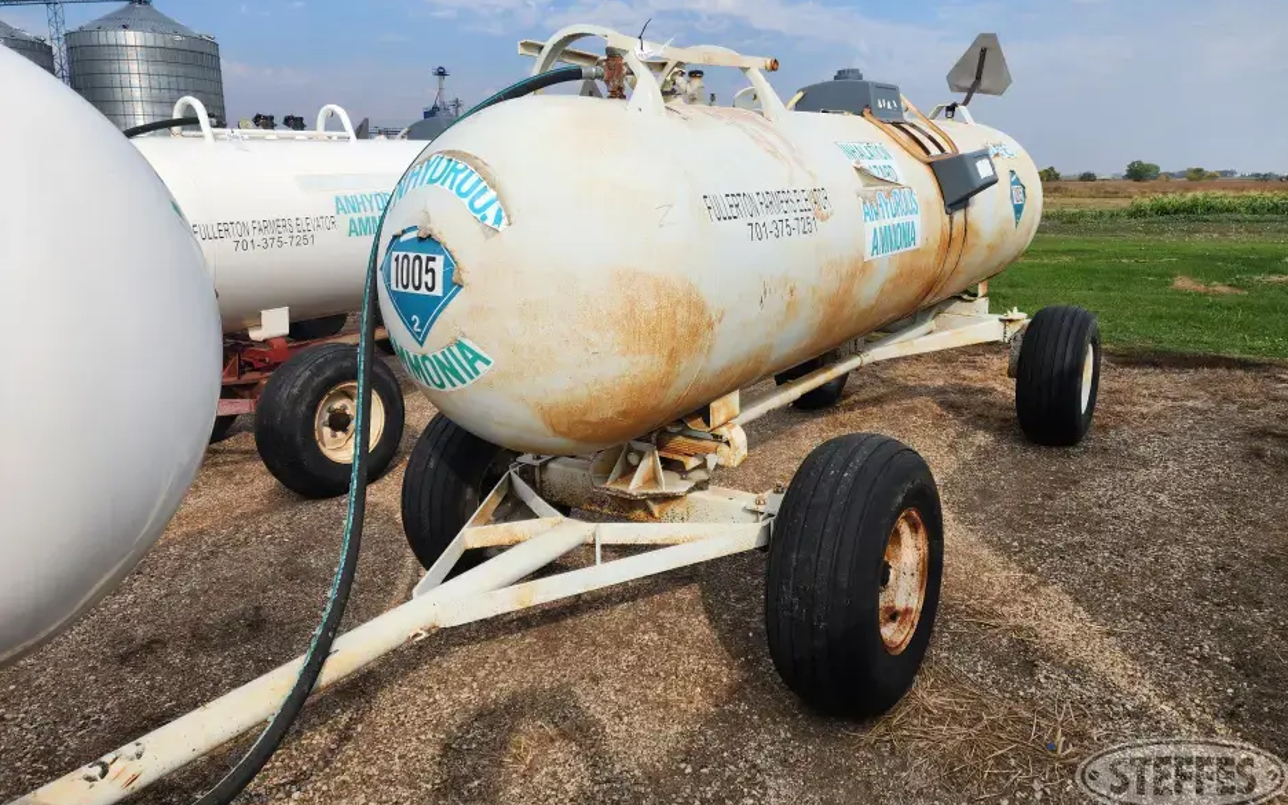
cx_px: 659
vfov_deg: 49.1
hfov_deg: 72.5
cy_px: 336
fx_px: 878
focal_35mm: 25
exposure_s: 1/1129
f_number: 1.8
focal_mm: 6.4
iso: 12
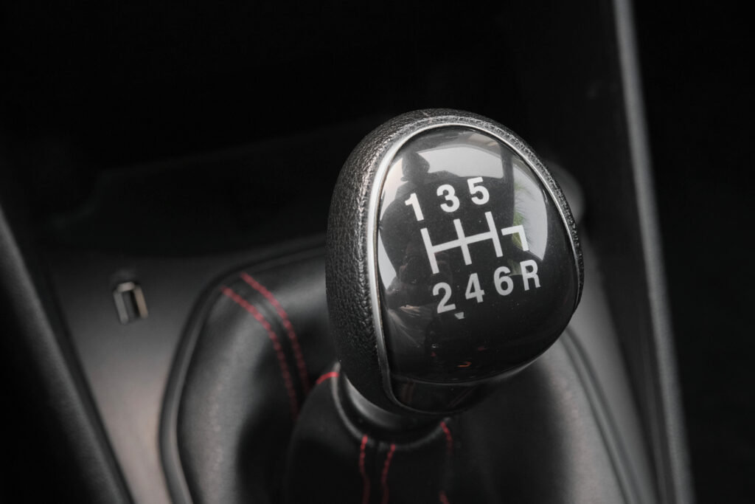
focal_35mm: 51
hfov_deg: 38.9
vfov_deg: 26.5
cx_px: 378
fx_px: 1070
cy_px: 252
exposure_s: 1/60
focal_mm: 34.3
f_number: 9
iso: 2000
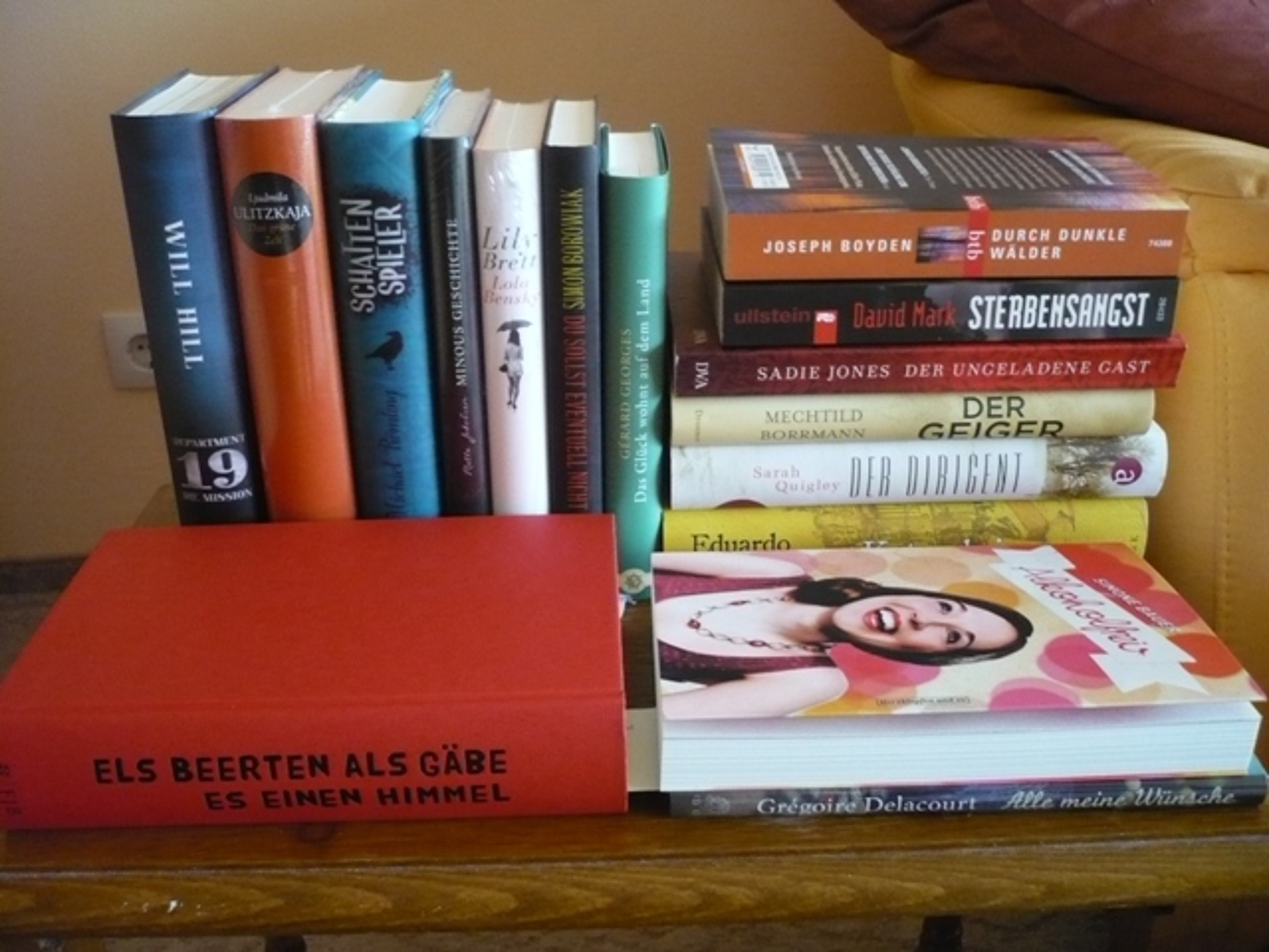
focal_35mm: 35
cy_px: 476
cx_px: 634
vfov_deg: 40.7
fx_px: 1283
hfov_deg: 52.6
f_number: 2.8
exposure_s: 1/5
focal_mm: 5.8
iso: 400
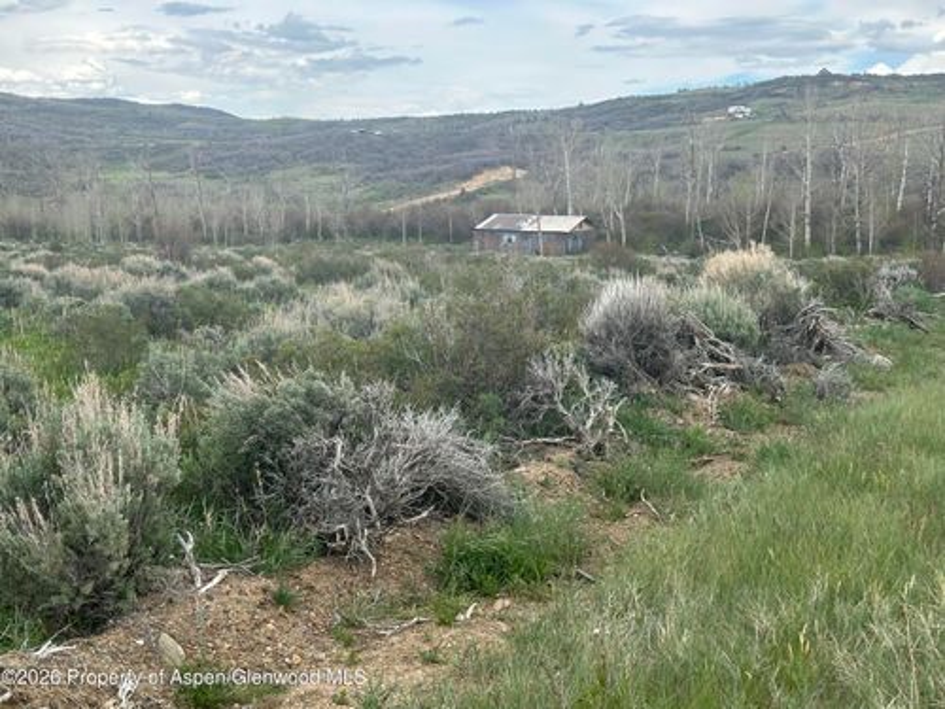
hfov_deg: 39.7
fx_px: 1310
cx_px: 472
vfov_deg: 30.3
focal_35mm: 48
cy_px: 354
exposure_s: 1/864
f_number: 1.78
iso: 64
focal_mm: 6.86
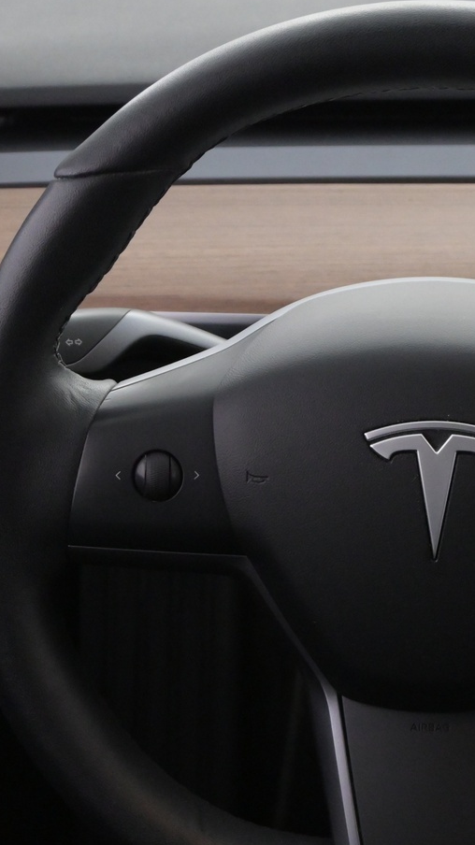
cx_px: 436
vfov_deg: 22.9
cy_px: 470
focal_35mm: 93
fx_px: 2083
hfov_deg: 12.9
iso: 3200
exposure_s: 1/50
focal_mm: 33
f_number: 5
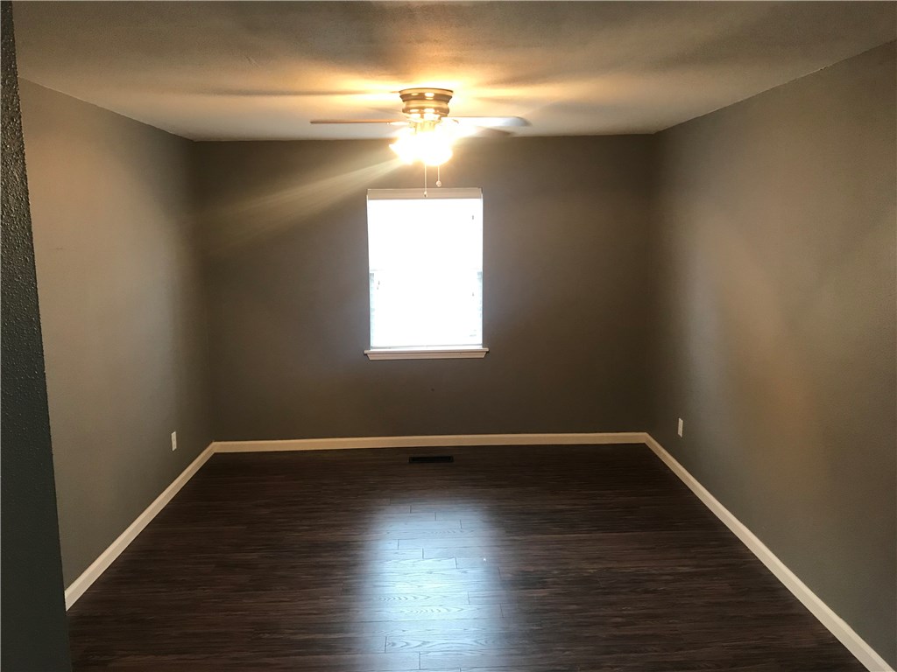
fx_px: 726
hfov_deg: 63.4
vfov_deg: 49.7
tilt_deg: -10.3
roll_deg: +1.5
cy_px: 336
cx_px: 448
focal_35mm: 28
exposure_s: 1/15
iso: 50
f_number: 1.8
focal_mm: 3.99
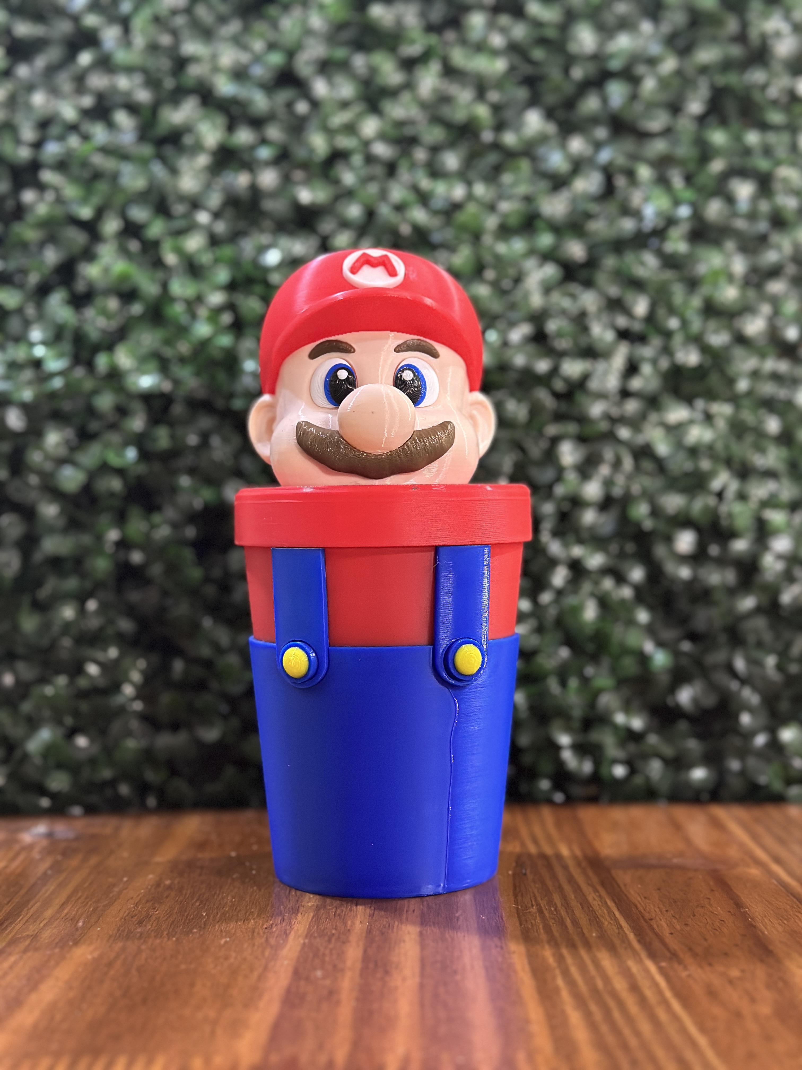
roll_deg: +0.2
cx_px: 401
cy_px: 535
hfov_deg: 30.3
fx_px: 1483
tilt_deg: -0.1
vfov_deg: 39.7
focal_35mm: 48
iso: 500
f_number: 1.78
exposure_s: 1/33
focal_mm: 6.86
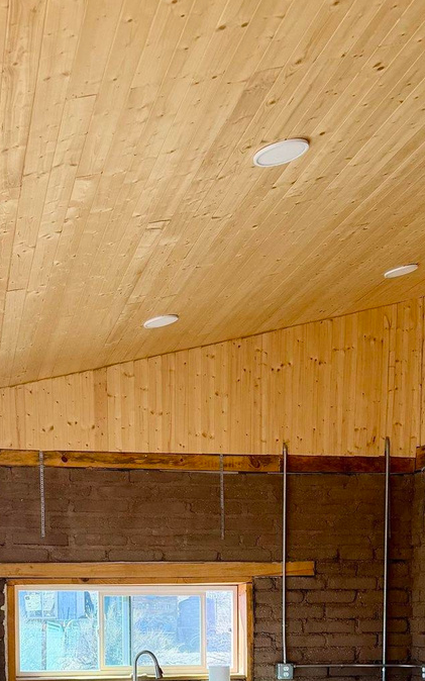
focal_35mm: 58
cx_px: 209
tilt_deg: -5.4
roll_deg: +0.8
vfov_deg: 32.4
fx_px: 1075
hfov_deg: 22.4
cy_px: 675
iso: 80
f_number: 1.78
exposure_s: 1/230
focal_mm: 6.76
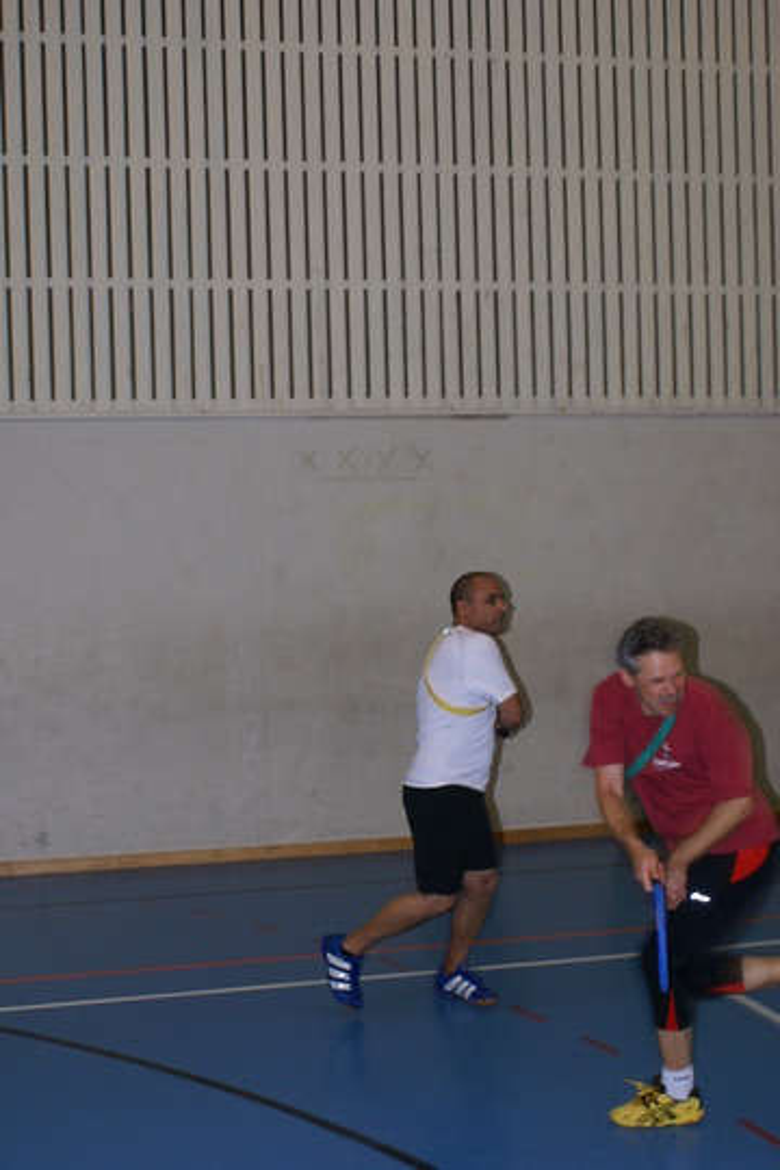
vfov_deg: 37.9
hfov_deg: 25.8
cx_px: 390
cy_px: 585
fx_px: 1706
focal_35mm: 52
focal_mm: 35
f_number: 5.6
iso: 400
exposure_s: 1/60
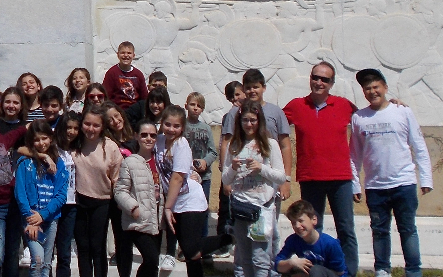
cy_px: -34
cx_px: -54
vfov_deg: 11.0
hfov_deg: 17.2
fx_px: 1413
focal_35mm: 117
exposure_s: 1/320
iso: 80
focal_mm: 6
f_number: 9.2
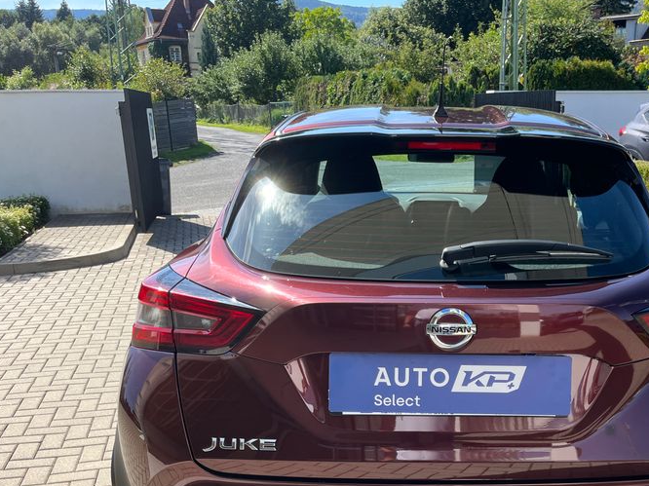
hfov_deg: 46.2
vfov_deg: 35.1
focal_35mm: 40
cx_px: 427
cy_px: 366
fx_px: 750
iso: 50
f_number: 1.6
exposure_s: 1/1536
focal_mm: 5.1
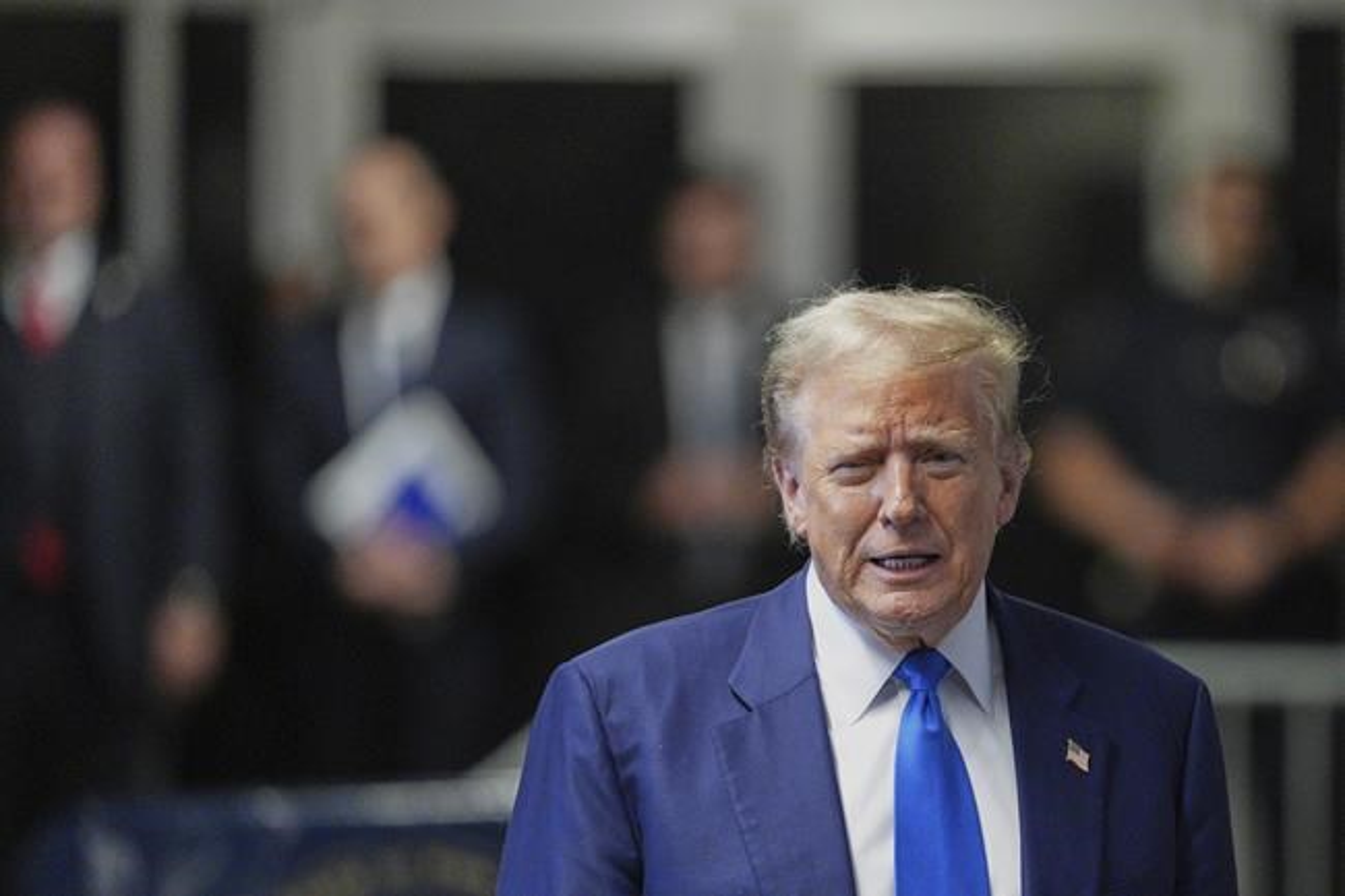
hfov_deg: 6.9
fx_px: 11205
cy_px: 448
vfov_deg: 4.6
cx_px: 672
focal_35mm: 300
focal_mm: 300
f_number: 2.8
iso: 6400
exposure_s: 1/200
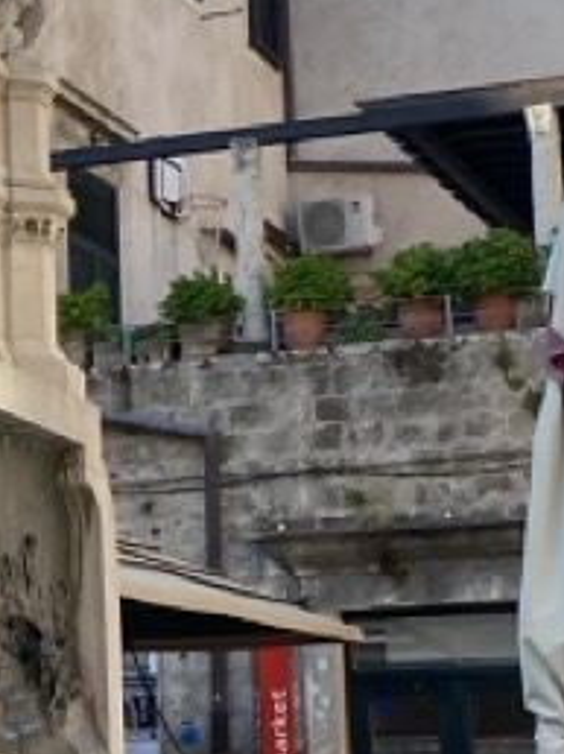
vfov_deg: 15.2
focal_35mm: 129
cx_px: -29
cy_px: 202
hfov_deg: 11.3
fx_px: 2807
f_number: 1.8
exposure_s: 1/1124
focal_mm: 4.25
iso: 32
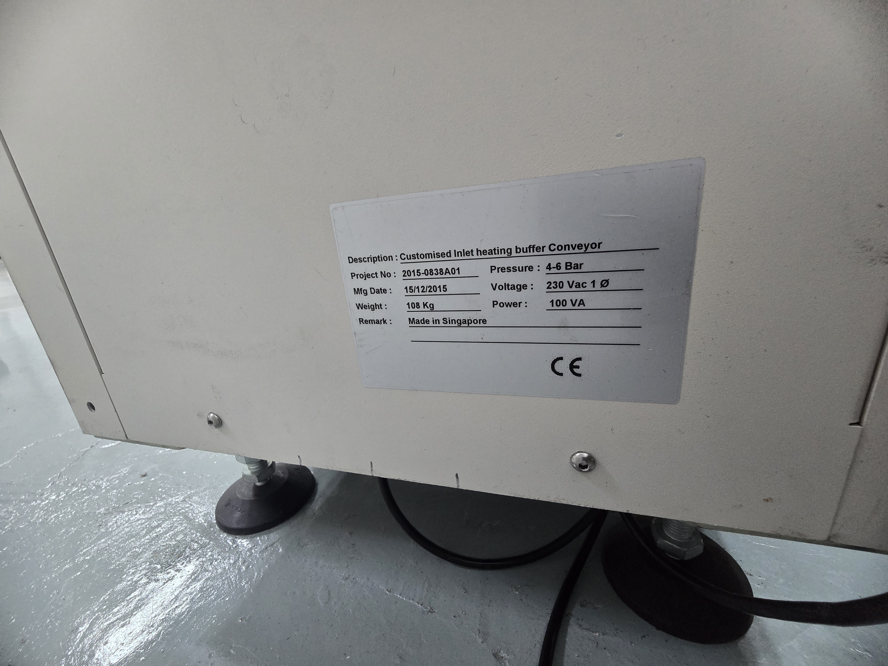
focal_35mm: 13
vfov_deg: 89.9
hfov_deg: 106.2
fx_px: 333
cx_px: 444
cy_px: 333
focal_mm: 2.2
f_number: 2.2
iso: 400
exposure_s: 1/50
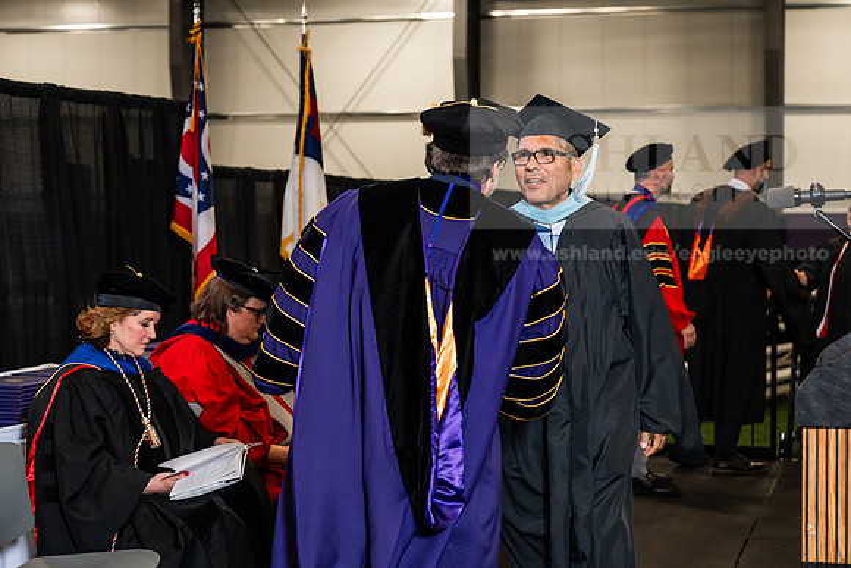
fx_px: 1655
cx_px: 426
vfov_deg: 19.5
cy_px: 284
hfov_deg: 28.8
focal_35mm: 70
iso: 1250
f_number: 4.5
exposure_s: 1/200
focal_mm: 70
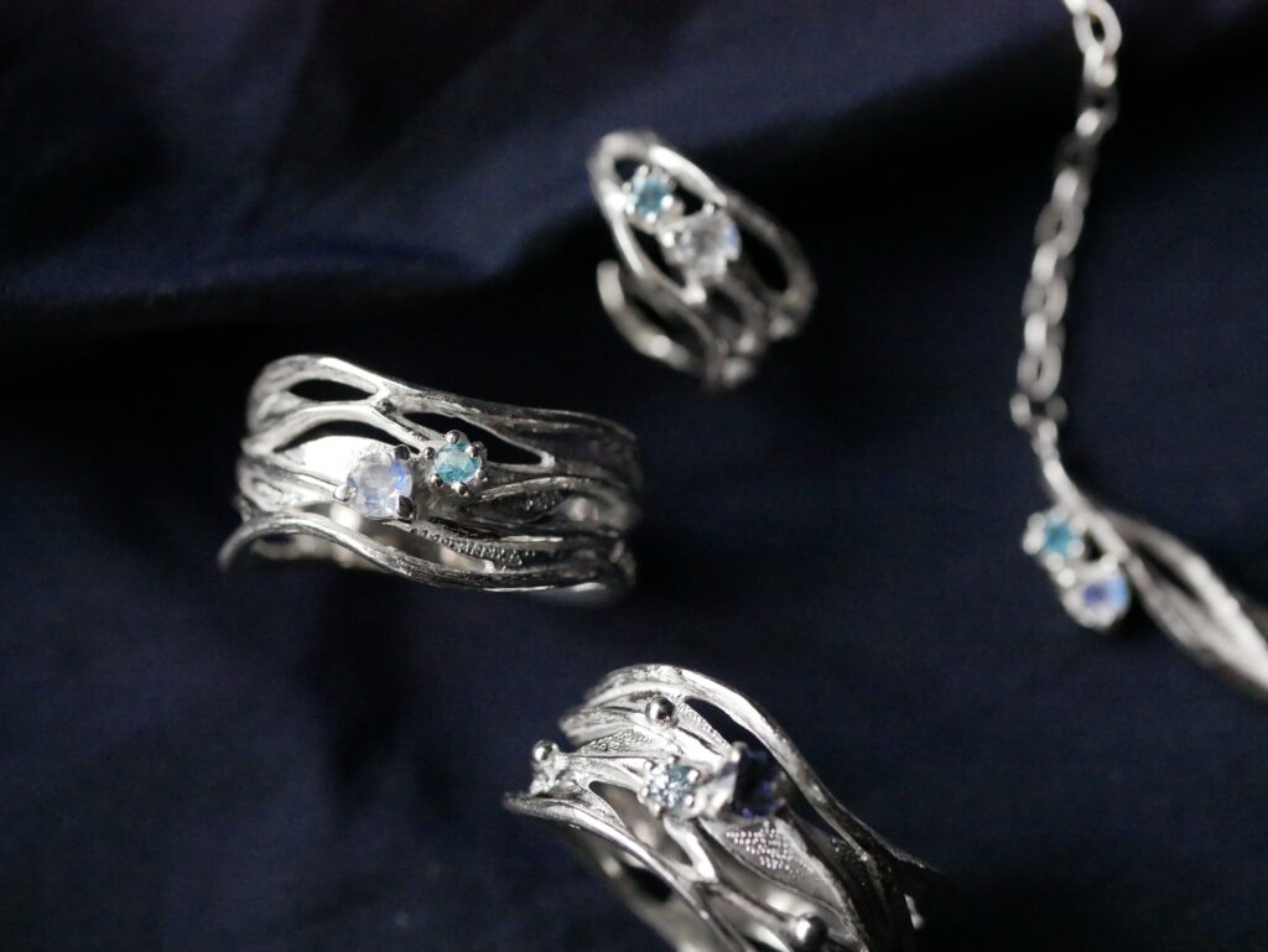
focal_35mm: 60
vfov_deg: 24.4
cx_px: 634
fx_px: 2199
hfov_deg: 32.2
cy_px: 476
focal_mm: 30
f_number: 4
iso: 6400
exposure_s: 1/4000
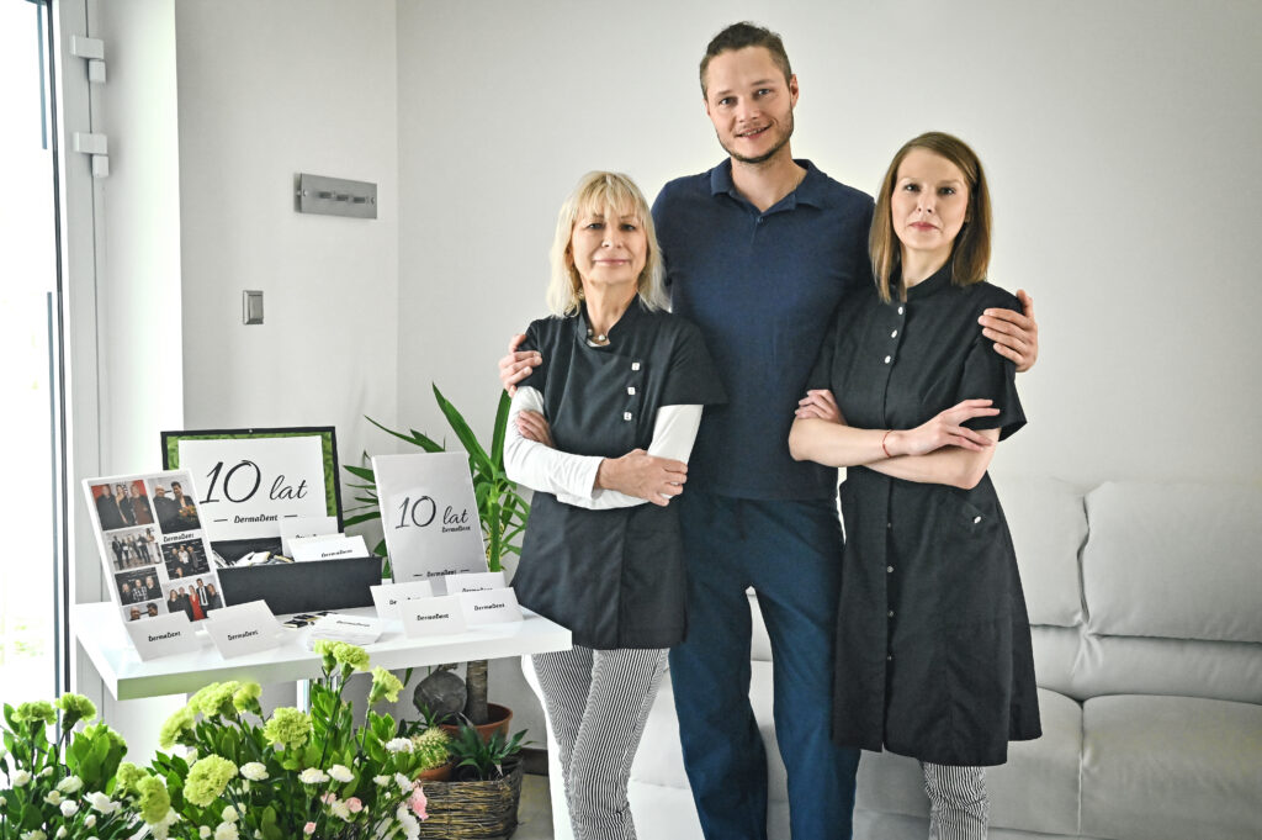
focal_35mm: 42
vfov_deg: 31.8
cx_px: 631
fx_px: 1471
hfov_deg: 46.4
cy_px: 420
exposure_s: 1/200
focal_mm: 42
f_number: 6.3
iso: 5000
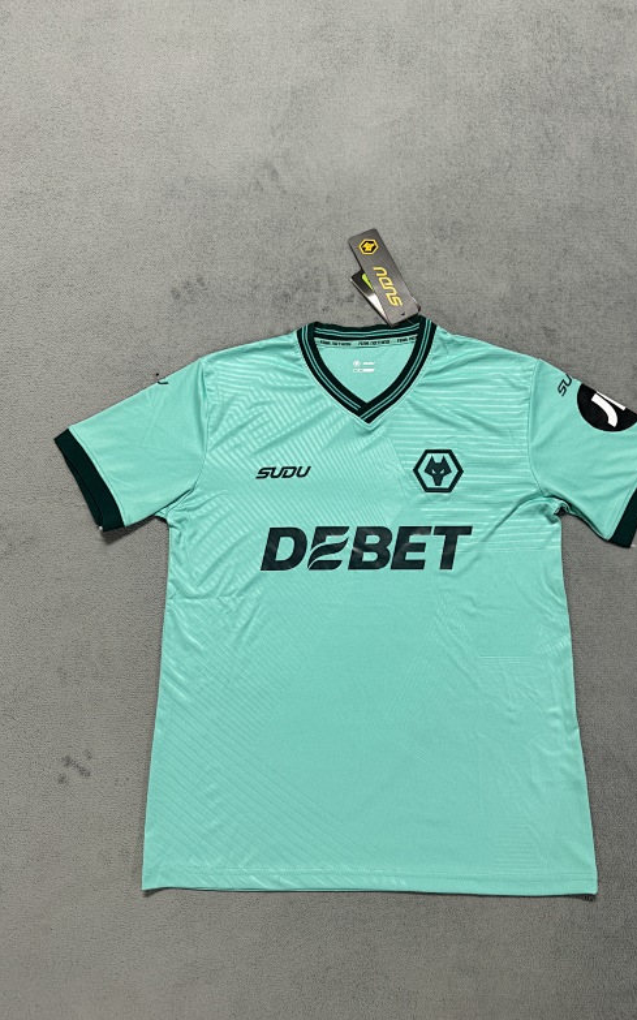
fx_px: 723
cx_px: 369
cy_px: 511
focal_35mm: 26
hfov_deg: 47.4
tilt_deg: -76.1
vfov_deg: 70.4
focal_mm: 6.76
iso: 160
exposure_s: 1/50
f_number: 1.78
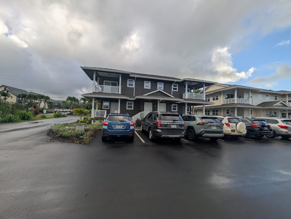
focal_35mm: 12
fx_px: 101
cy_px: 110
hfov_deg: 110.5
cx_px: 146
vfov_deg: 94.6
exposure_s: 1/11765
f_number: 1.7
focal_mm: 2.02
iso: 249
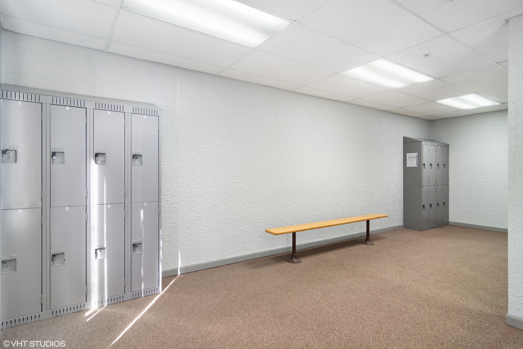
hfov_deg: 90.0
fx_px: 261
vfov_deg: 67.4
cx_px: 262
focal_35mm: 18
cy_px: 174
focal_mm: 12
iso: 200
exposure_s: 1/13
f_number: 8
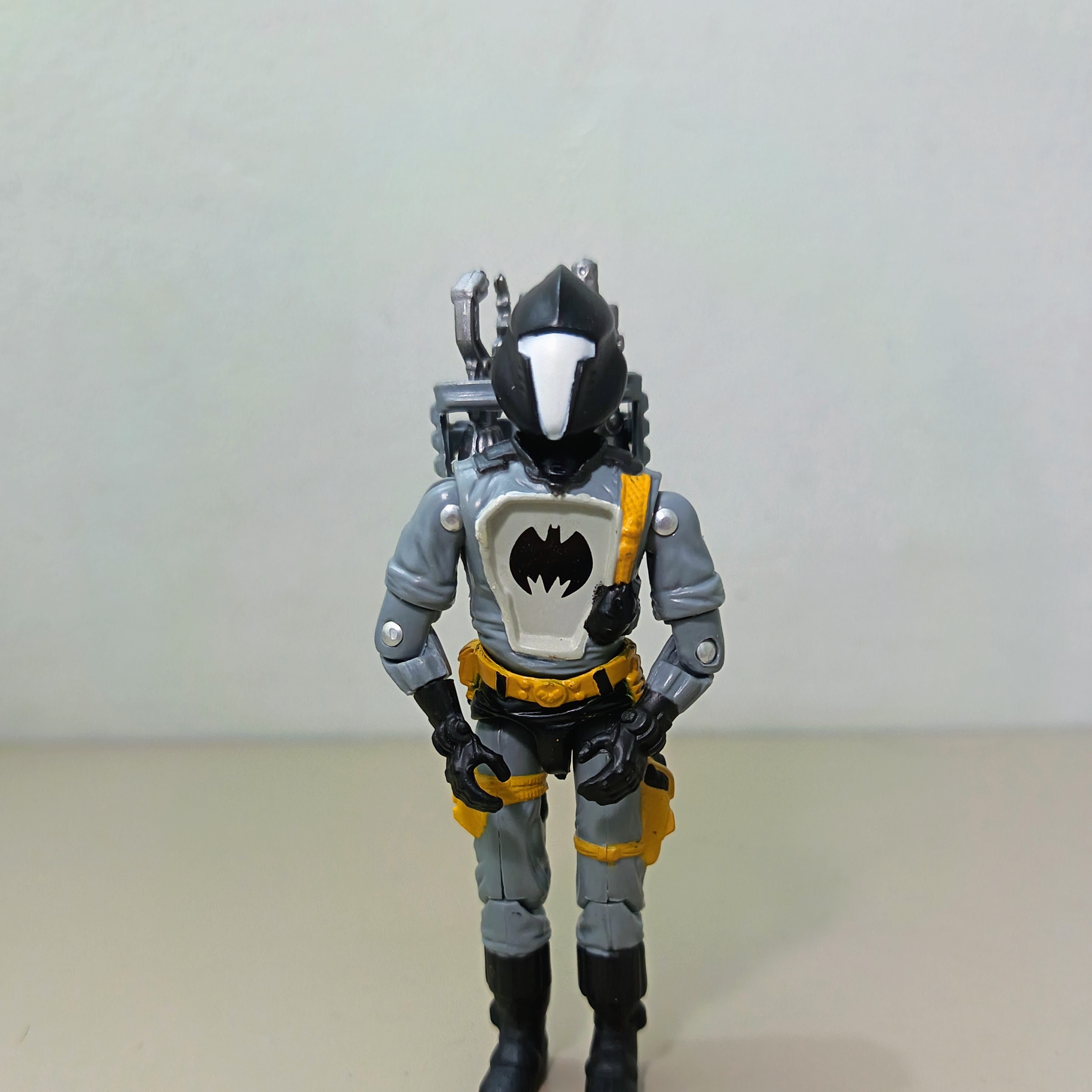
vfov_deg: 54.9
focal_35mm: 29
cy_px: 688
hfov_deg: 55.6
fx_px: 1035
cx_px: 538
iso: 2617
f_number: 1.75
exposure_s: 1/33.3
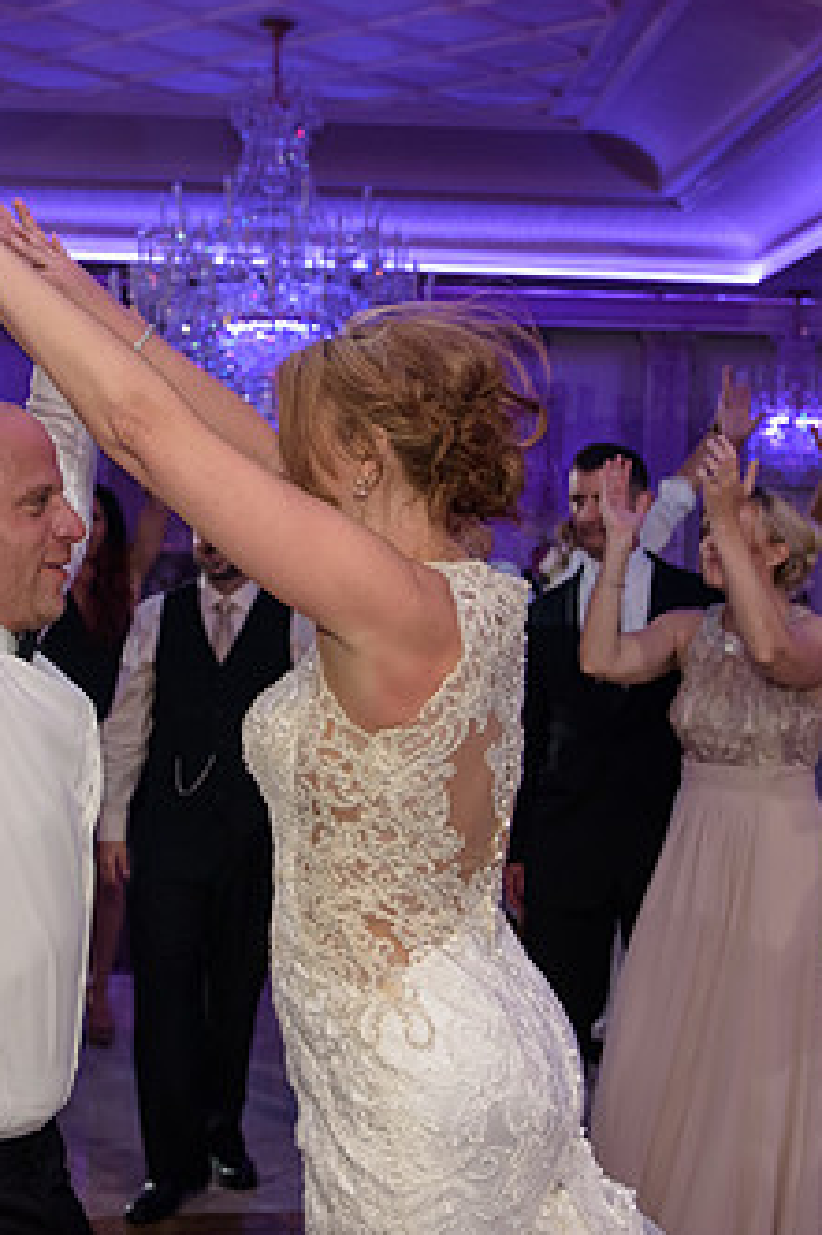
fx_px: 1920
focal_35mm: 56
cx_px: 376
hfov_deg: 24.2
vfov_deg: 35.6
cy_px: 668
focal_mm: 32
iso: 1600
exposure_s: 1/125
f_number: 3.2
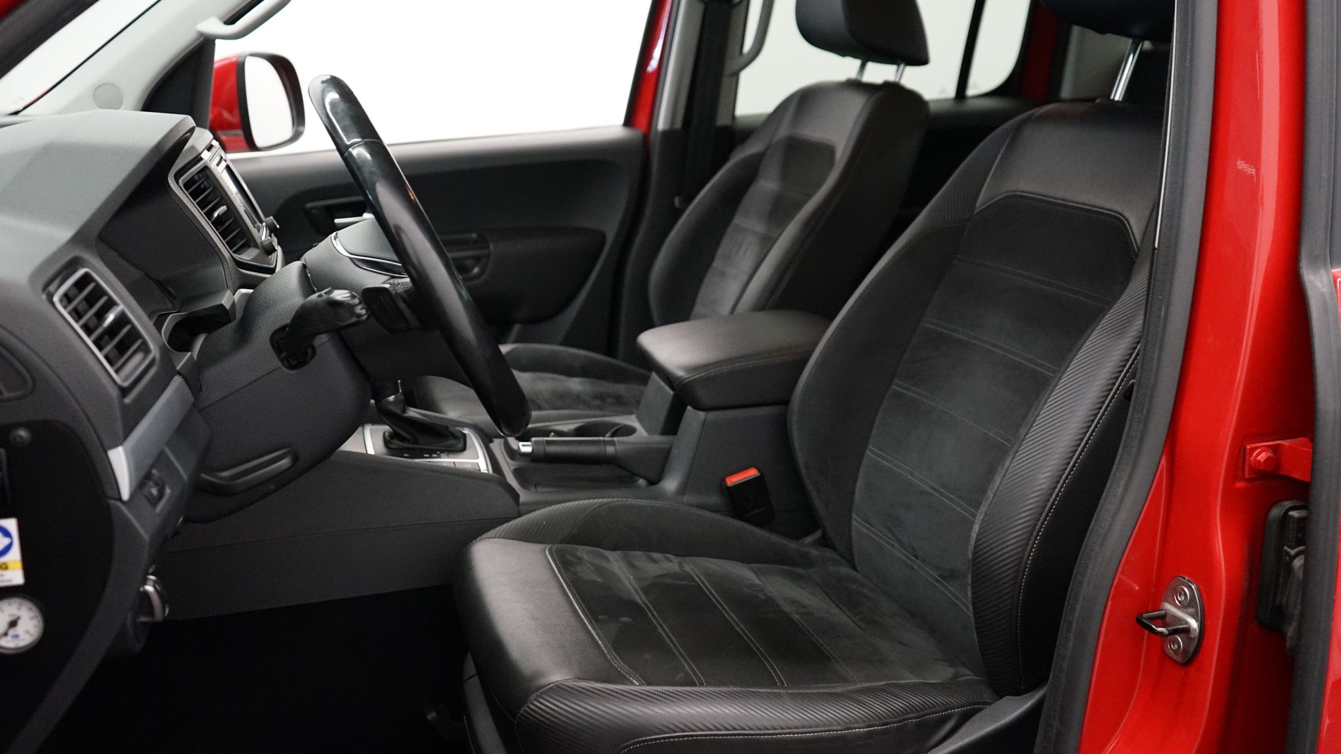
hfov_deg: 58.0
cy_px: 355
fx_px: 1209
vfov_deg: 34.6
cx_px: 666
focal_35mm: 34
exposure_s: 1/160
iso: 4000
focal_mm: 31
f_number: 4
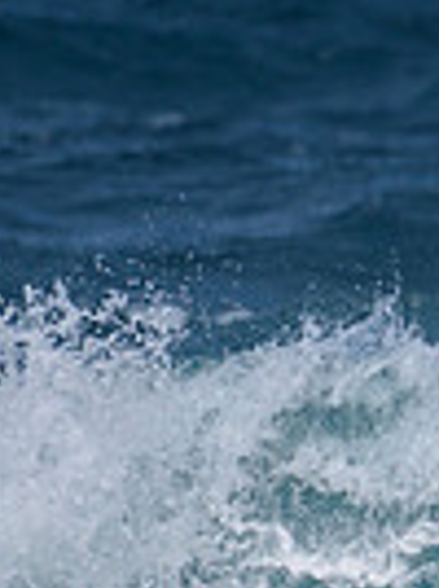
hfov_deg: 0.6
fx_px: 43427
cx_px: 1335
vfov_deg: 0.8
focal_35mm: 2560
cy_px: 648
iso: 90
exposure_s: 1/2000
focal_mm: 500
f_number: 5.6
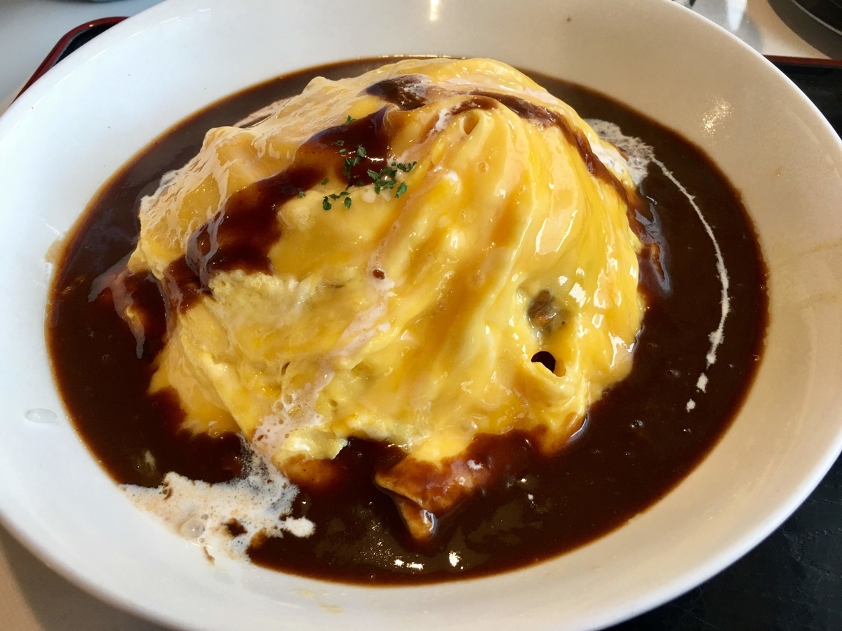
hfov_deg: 61.7
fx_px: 705
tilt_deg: -51.6
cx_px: 421
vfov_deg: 48.2
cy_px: 316
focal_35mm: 29
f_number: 2.2
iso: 40
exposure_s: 1/30
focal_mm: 4.15
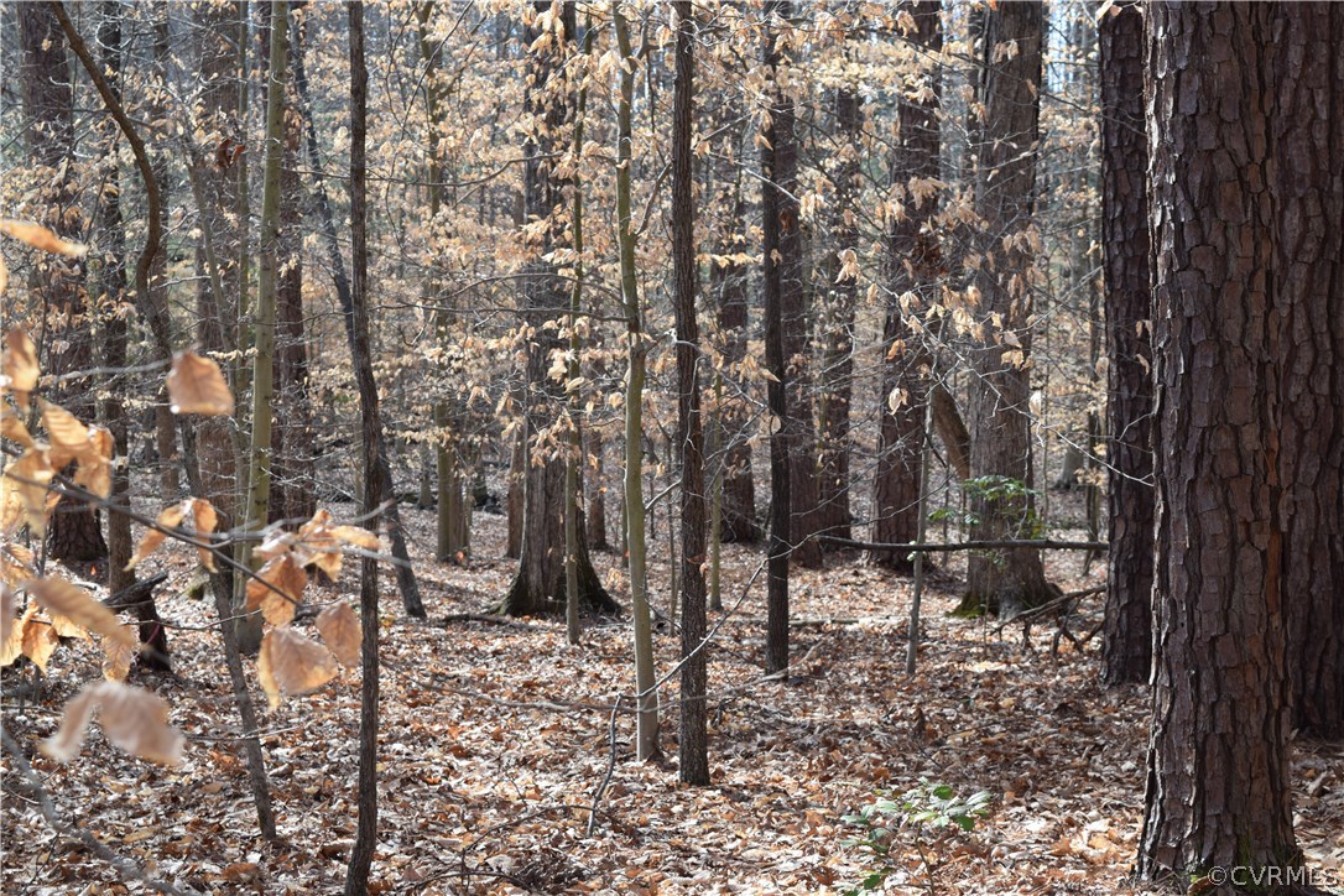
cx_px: 672
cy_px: 448
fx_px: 2520
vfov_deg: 20.2
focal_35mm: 68
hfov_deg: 29.9
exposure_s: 1/250
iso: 400
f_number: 8
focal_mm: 45
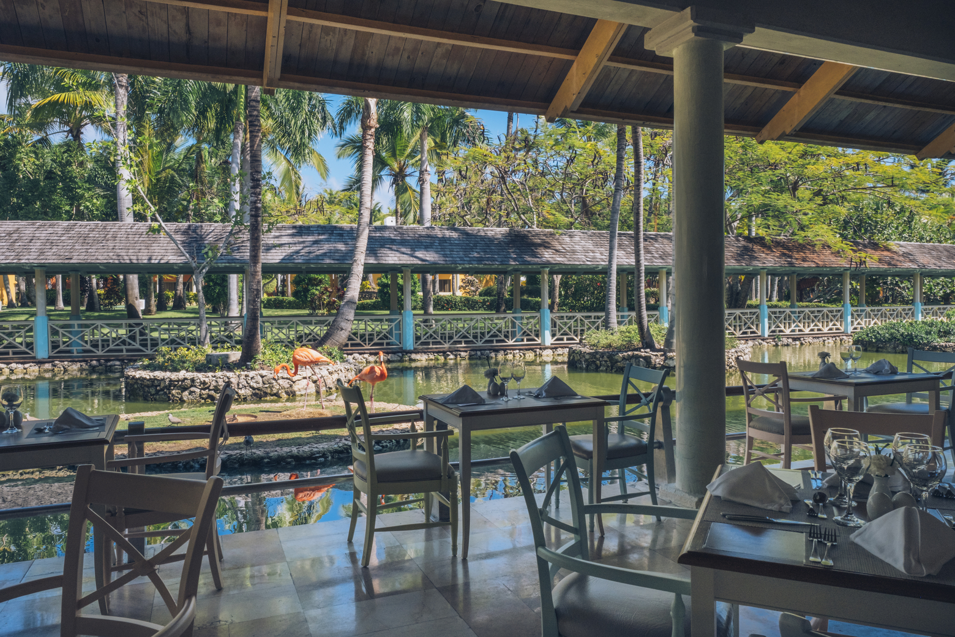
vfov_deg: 53.1
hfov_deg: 73.7
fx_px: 637
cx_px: 478
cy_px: 318
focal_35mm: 24
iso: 320
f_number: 13
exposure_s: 1/125
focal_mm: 16
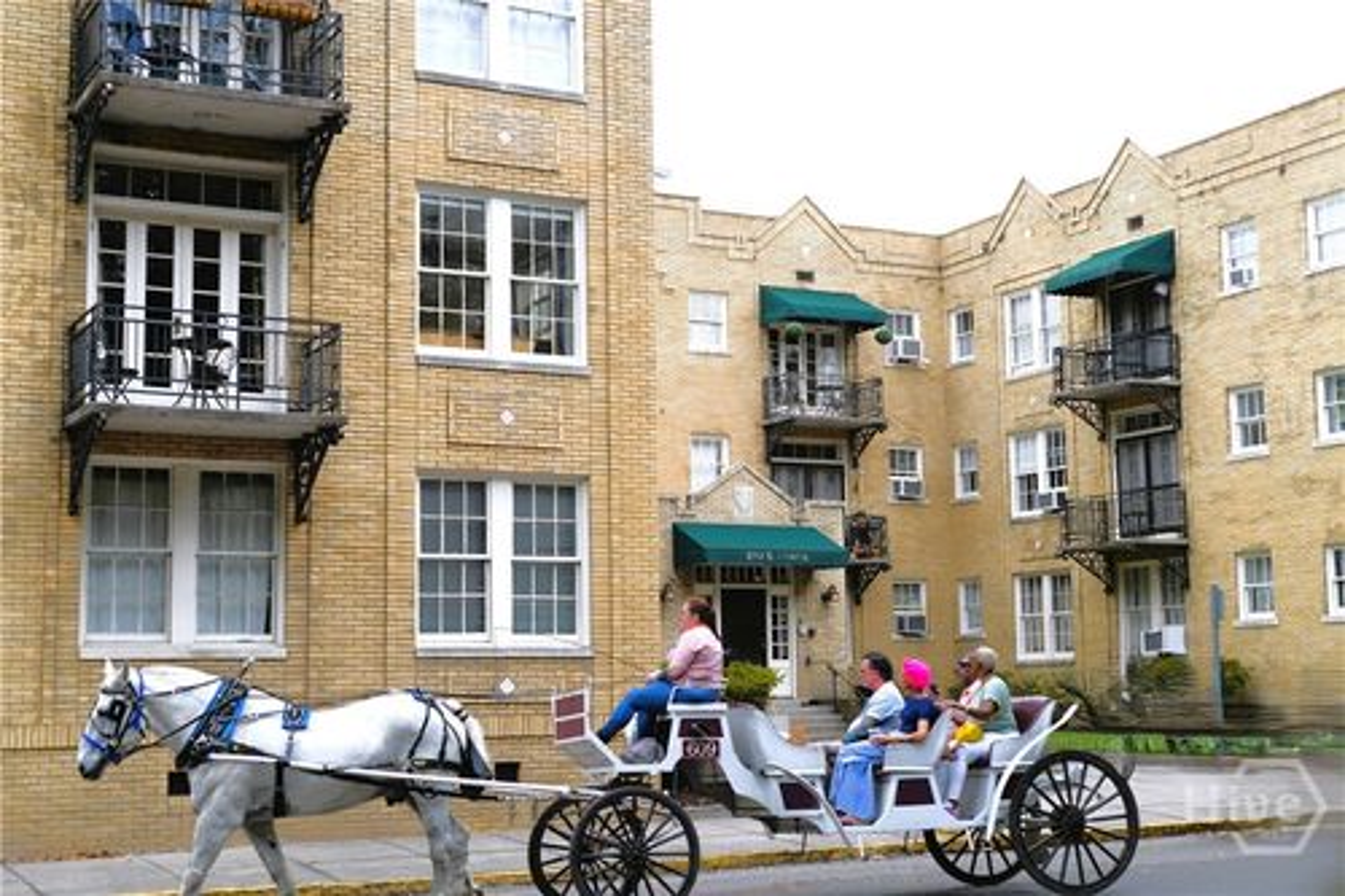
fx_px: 1867
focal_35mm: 50
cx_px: 672
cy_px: 448
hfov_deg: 39.6
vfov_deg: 27.0
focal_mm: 50
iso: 64
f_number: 4
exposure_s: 1/320
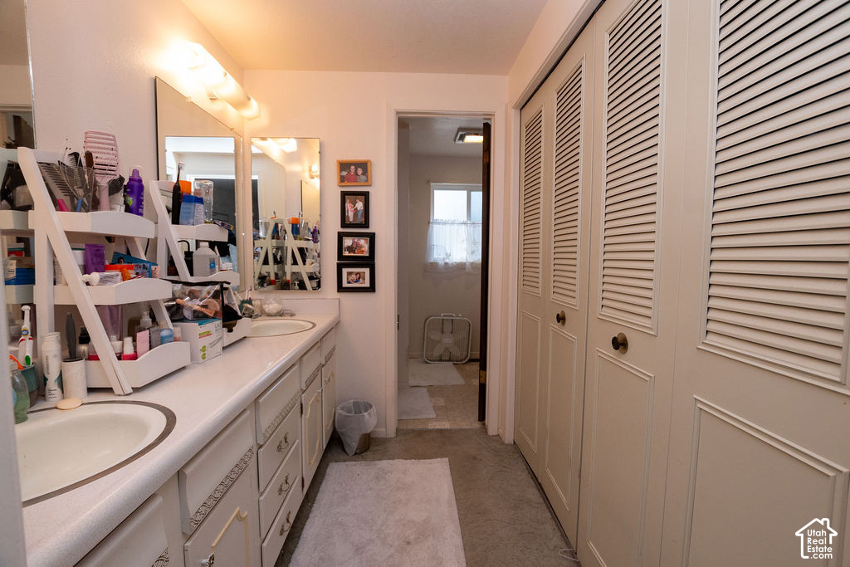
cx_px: 425
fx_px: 354
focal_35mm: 15
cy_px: 284
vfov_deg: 77.3
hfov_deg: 100.4
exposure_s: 1/200
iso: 1000
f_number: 5
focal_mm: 10
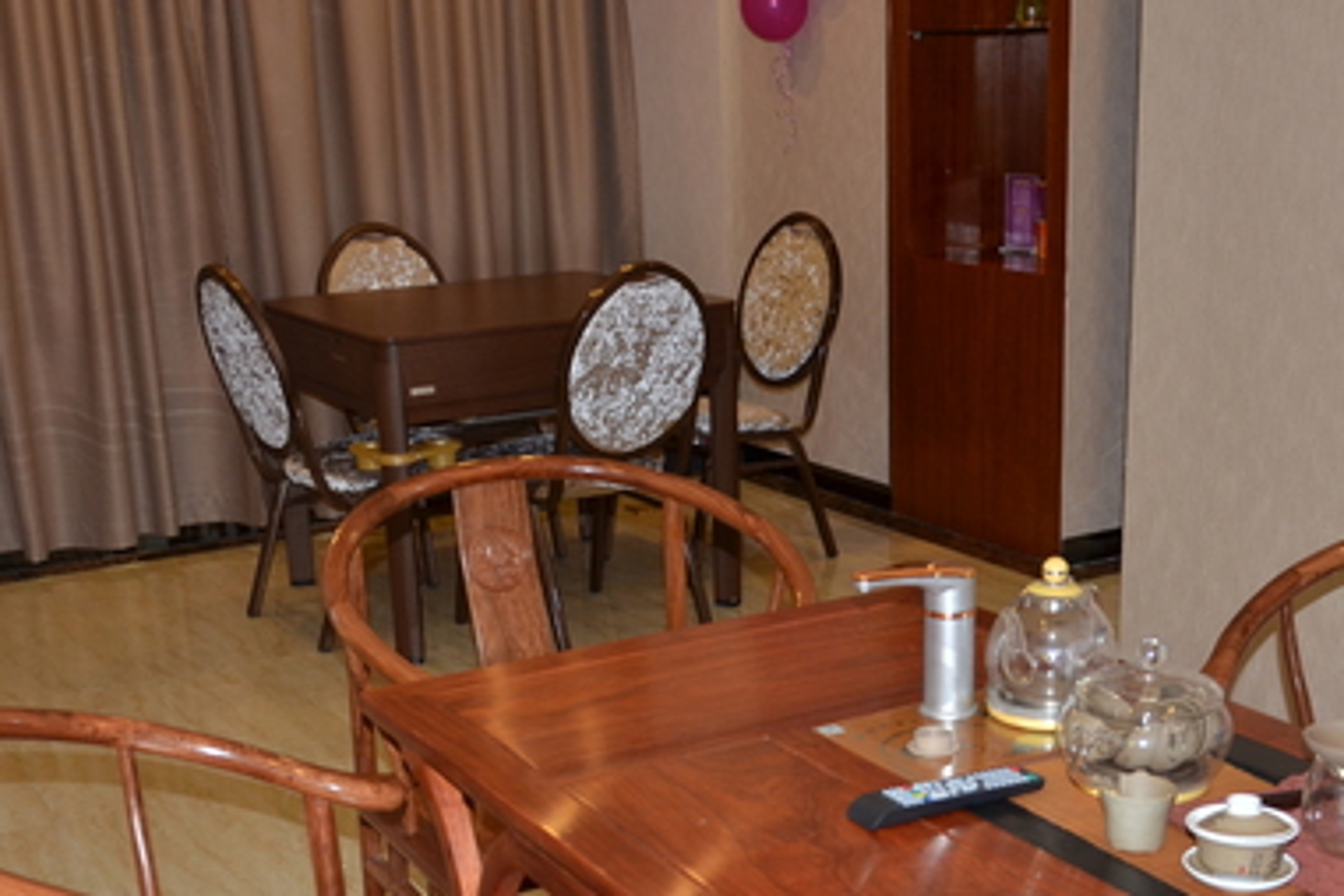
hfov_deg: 38.9
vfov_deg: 26.1
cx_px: 695
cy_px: 691
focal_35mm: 51
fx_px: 1904
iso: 250
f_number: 3.5
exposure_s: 1/80
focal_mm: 18
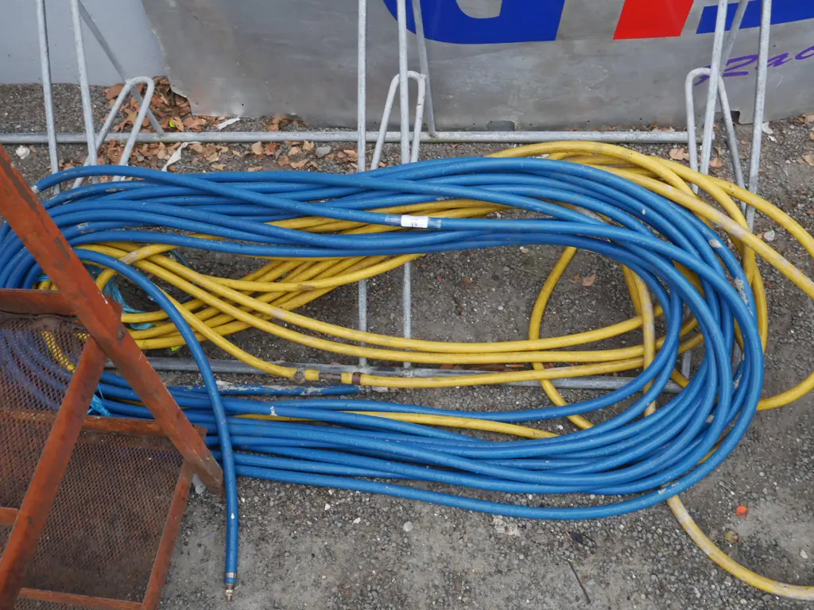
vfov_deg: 39.7
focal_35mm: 36
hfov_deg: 51.4
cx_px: 407
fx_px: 847
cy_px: 305
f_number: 5
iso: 640
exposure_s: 1/60
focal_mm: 18
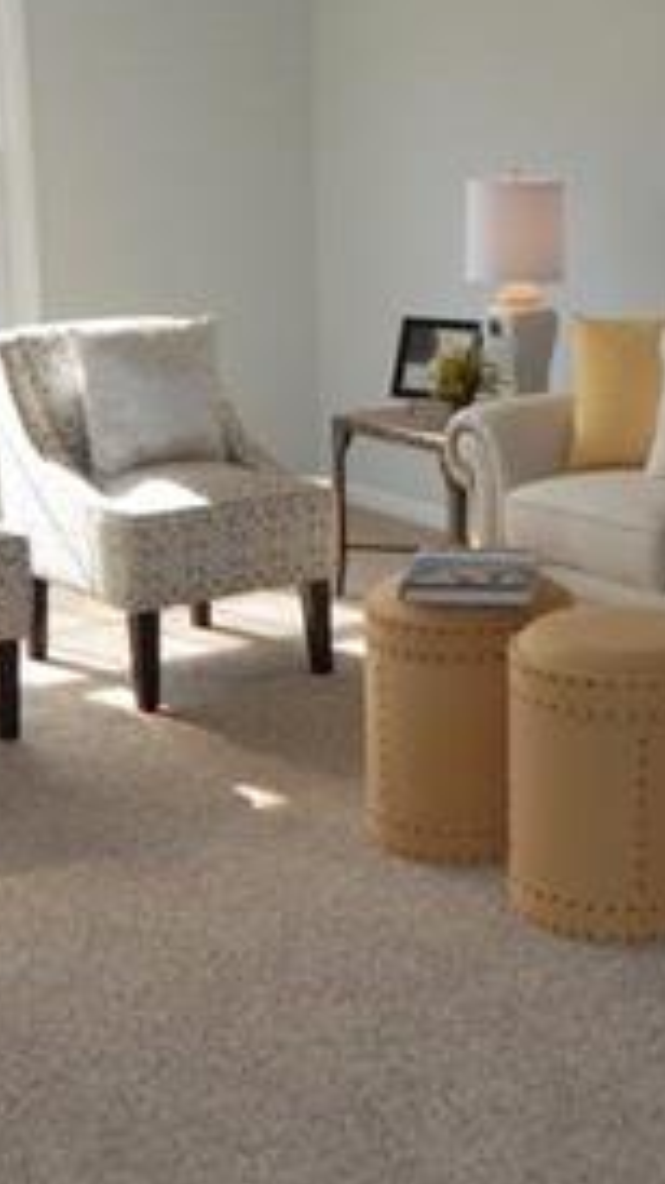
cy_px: 497
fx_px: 1757
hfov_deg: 20.9
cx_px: 622
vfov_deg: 37.1
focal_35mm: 56
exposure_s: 1/200
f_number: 3
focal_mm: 4
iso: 125
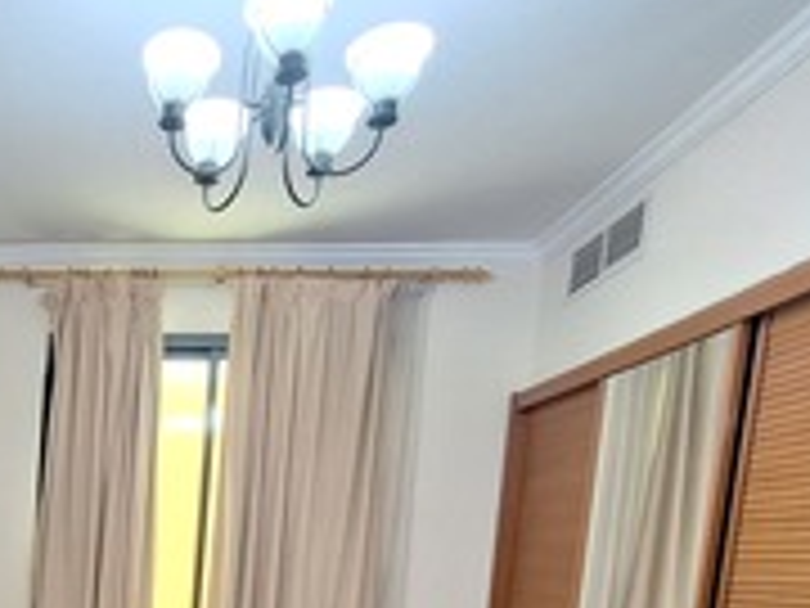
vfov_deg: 37.2
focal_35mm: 33
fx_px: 772
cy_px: 642
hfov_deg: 46.6
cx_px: 7
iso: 200
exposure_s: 1/33
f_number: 2.2
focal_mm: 1.74
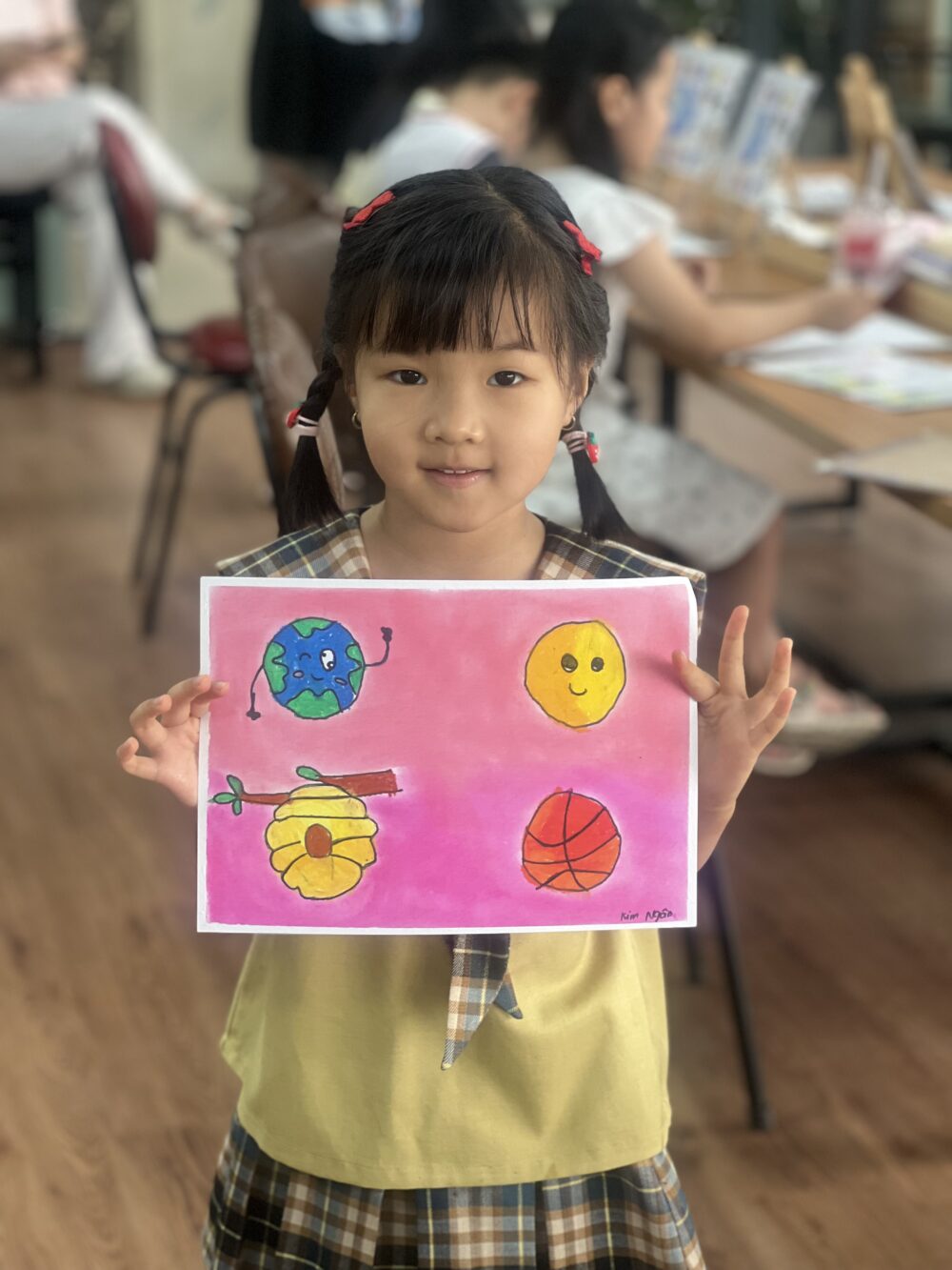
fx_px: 2823
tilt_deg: -16.1
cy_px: 635
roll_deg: -0.8
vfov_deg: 25.3
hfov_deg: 19.1
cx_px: 476
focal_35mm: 77
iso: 200
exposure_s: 1/121
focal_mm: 9
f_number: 2.8
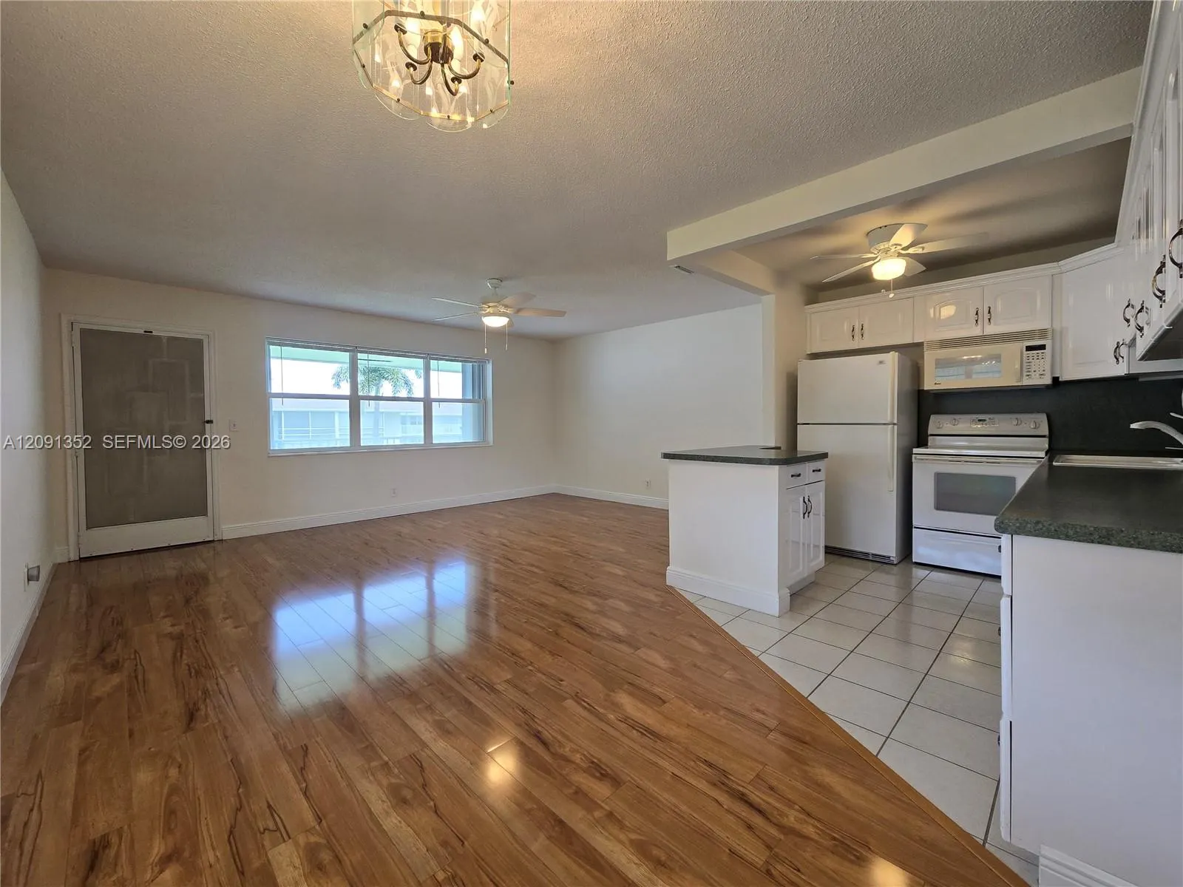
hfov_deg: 106.2
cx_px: 592
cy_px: 444
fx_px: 444
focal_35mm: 13
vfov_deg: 89.9
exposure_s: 1/60
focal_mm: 2.2
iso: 64
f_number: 2.2
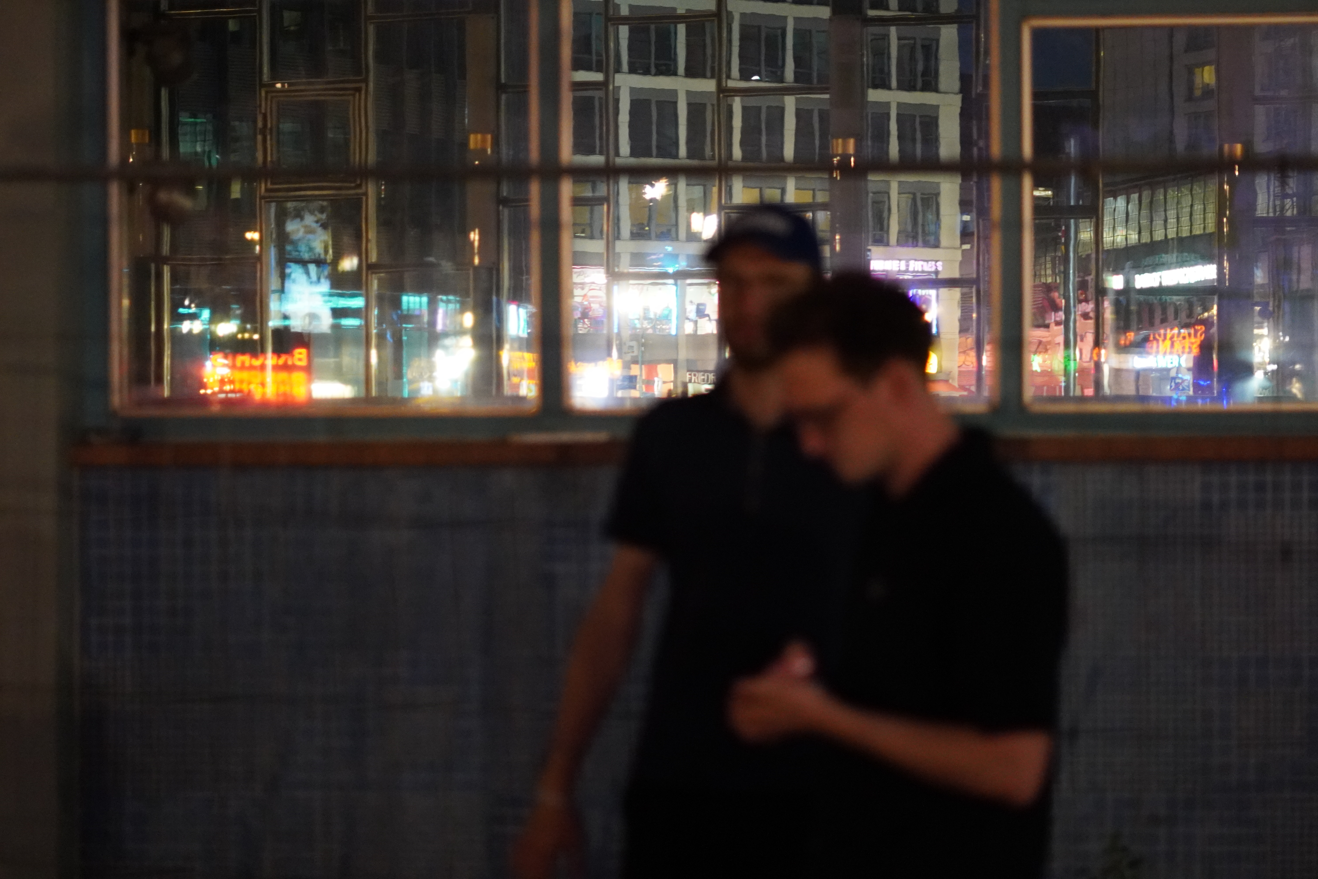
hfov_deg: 27.0
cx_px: 659
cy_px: 440
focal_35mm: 75
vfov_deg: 18.2
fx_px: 2746
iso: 3200
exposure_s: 1/40
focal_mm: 50
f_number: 1.8
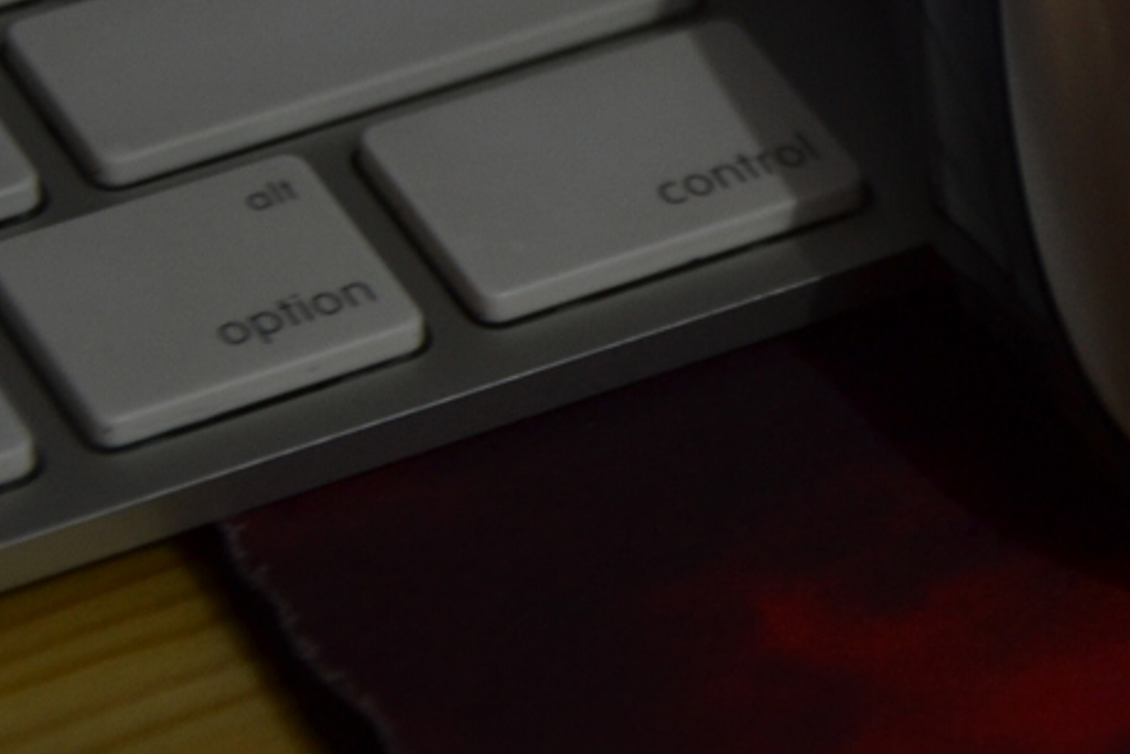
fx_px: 8100
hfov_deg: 7.9
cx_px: 1221
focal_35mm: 258
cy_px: -160
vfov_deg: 5.3
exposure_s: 1/4
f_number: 5.3
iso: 400
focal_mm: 66
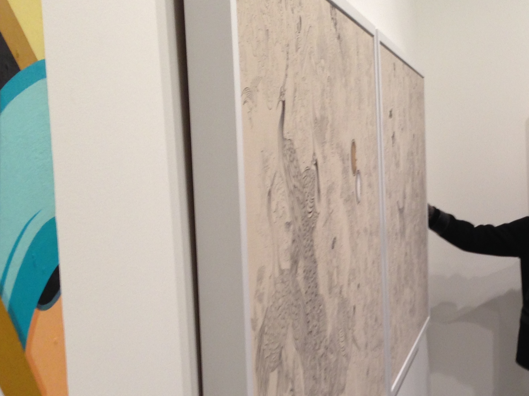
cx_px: 460
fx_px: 1039
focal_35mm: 68
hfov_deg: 27.7
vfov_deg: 21.6
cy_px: 254
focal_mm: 4.13
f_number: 2.4
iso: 80
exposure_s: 1/20
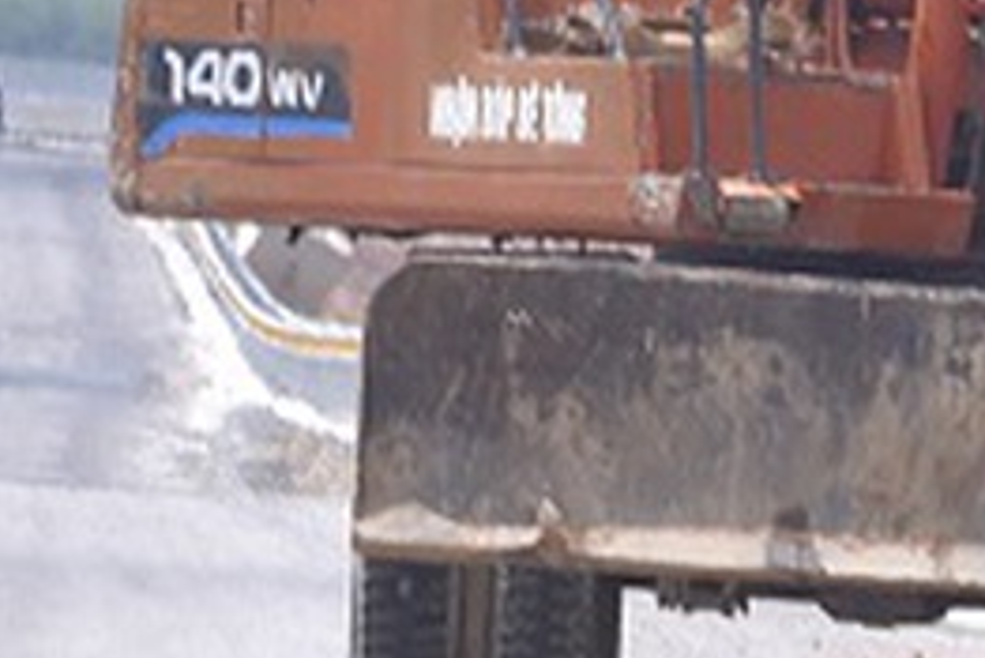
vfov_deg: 0.9
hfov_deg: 1.4
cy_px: 391
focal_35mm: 1466
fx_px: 40132
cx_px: 1380
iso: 200
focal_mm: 200
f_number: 7.1
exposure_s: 1/500
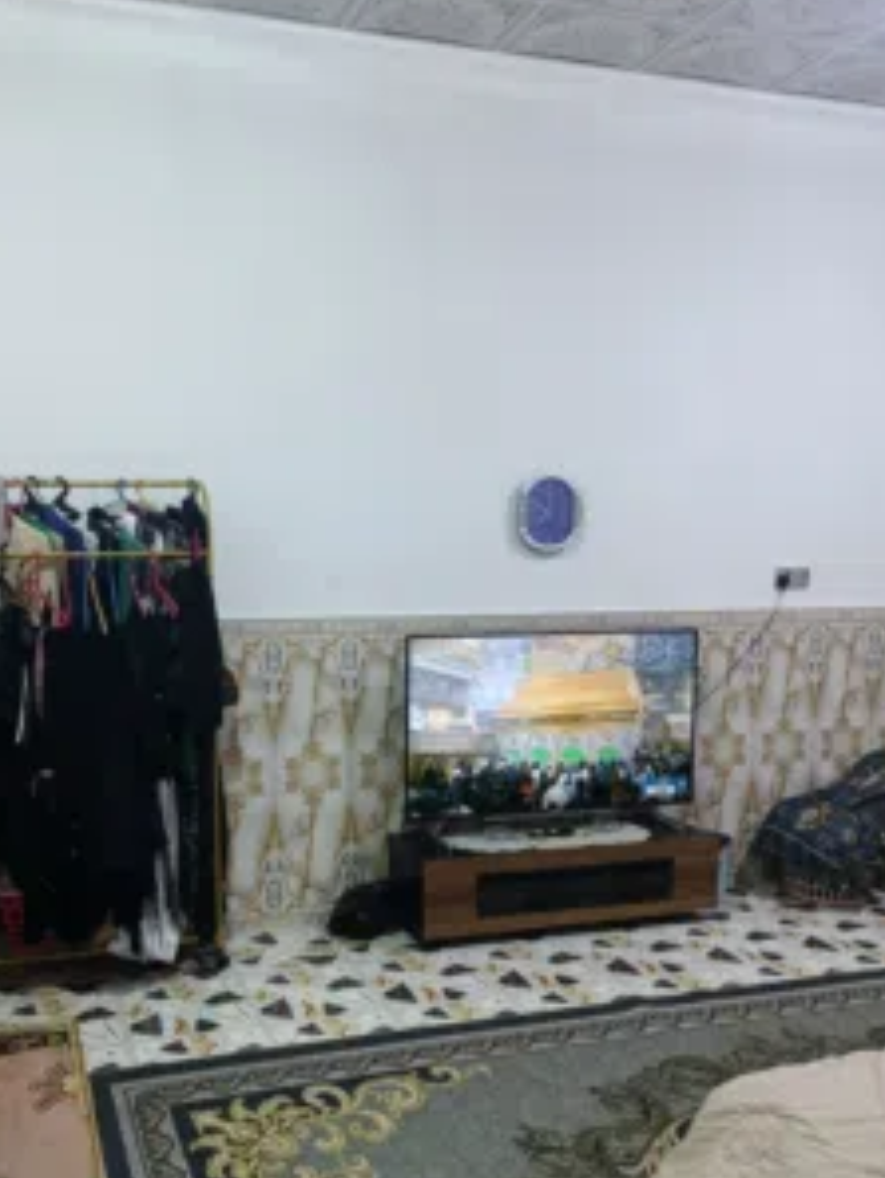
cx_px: 333
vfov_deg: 58.1
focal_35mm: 31
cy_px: 670
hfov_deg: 45.1
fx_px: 1056
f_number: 1.7
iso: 873
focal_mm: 5.25
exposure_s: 1/60
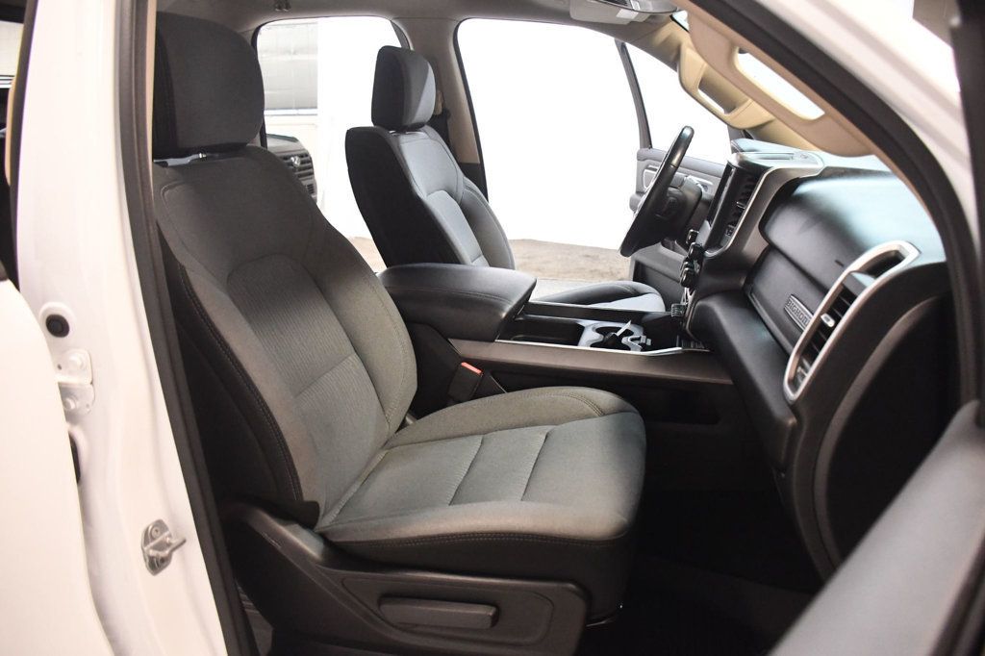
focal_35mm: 27
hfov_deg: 67.4
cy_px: 328
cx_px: 492
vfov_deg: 47.9
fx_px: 738
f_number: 3.5
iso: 4000
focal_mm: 18
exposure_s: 1/60
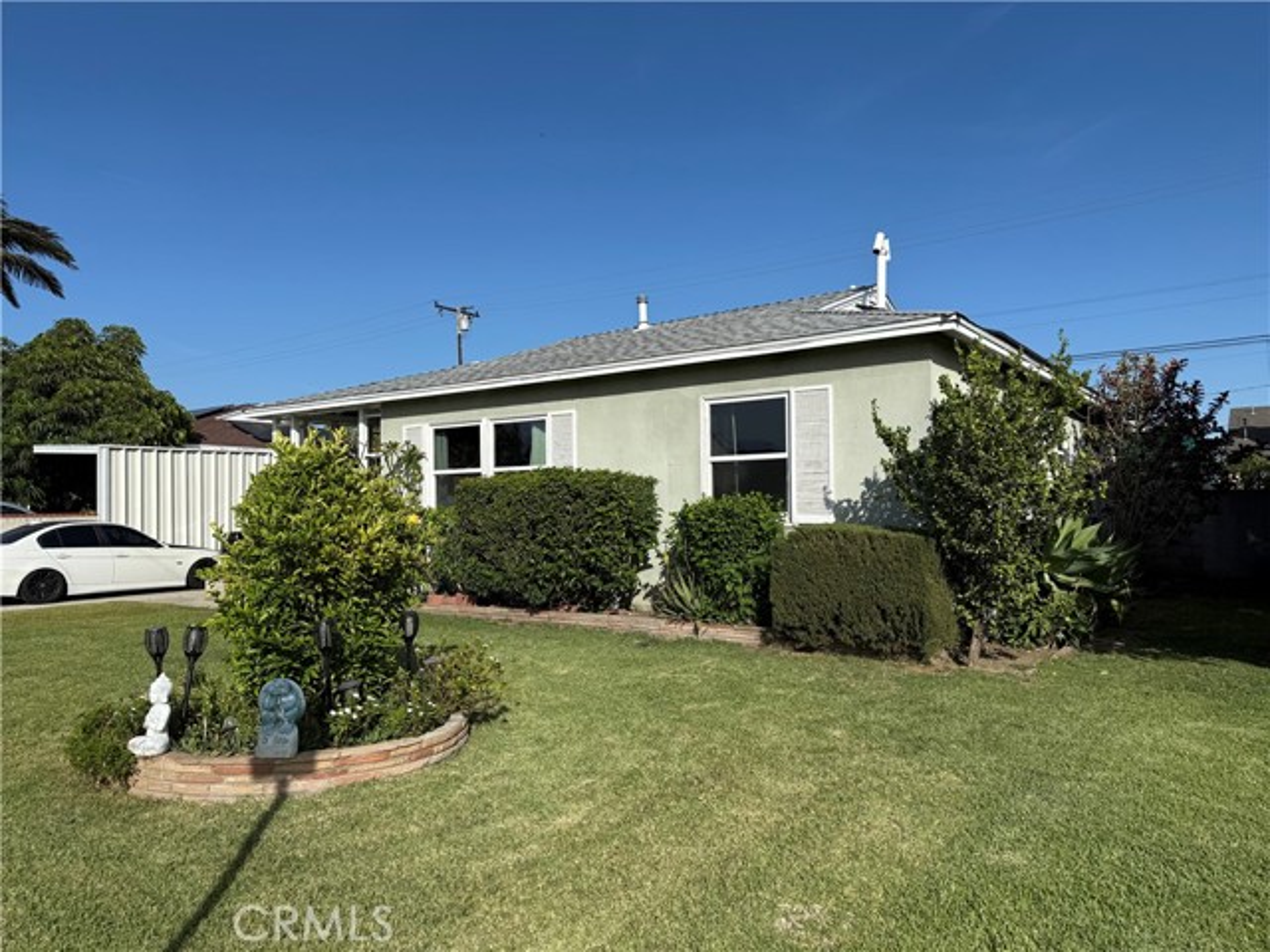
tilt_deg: +1.5
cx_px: 635
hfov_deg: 71.6
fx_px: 881
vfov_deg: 56.8
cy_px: 476
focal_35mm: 24
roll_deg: +0.3
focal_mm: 6.76
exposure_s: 1/6711
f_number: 1.78
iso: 80
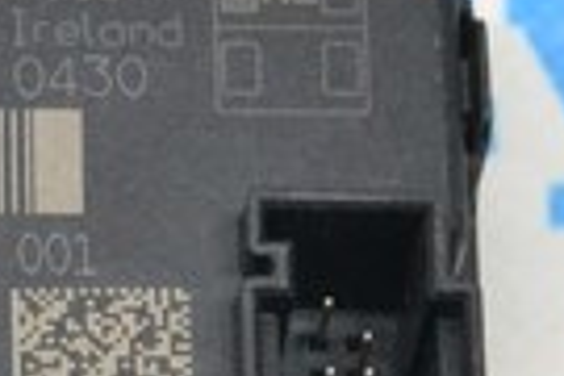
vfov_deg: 3.4
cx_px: -134
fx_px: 6247
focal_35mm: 399
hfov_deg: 5.1
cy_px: 228
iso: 1600
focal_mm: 35
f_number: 5
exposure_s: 1/250
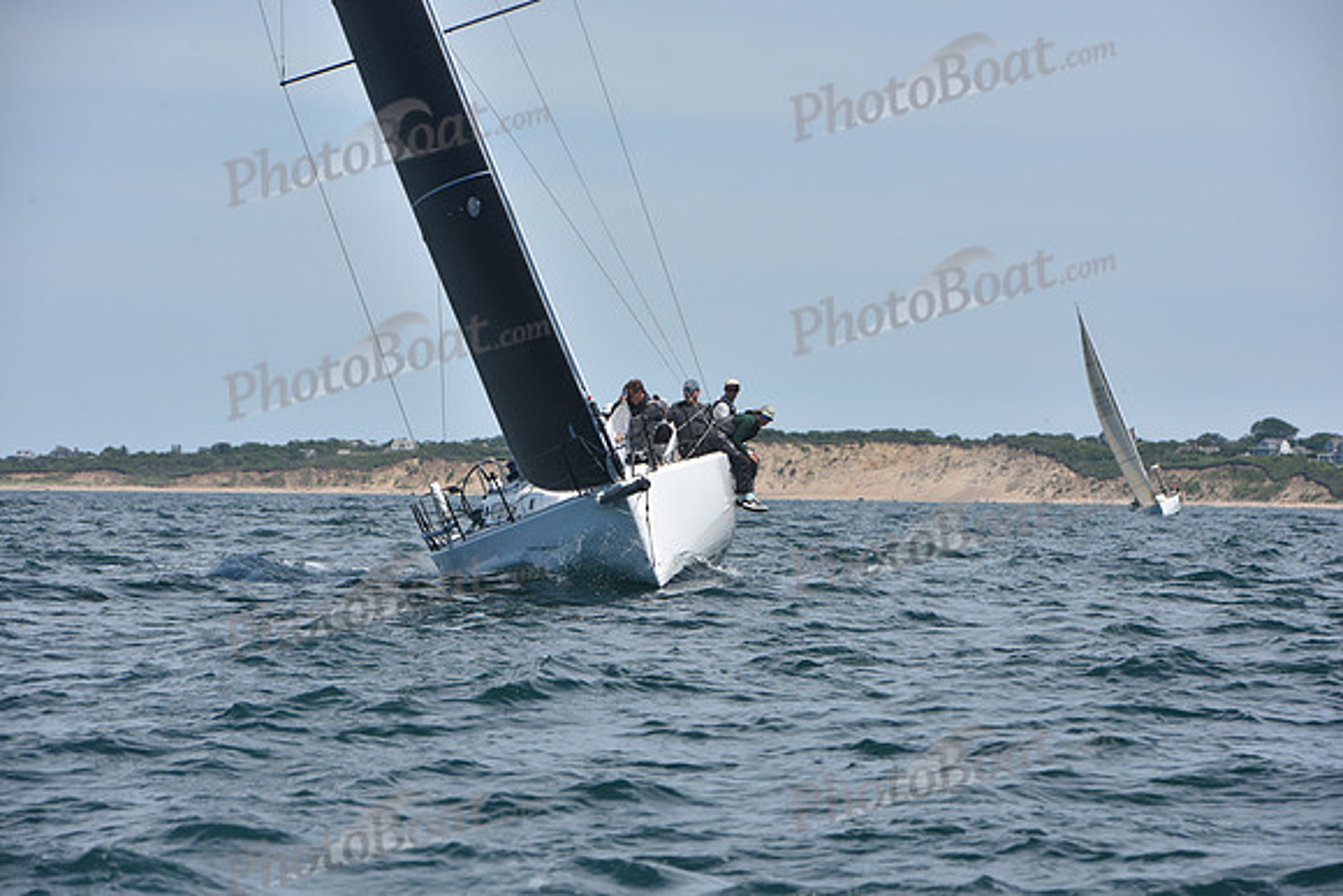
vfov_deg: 6.9
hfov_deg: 10.3
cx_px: 672
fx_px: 7463
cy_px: 448
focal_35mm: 200
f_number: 11
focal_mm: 200
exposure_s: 1/800
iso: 250
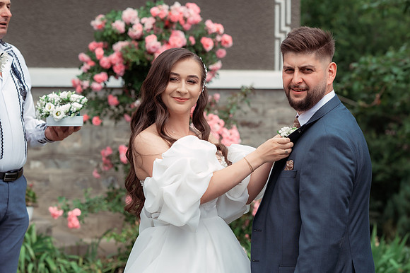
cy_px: 150
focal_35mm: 96
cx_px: 233
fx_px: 1097
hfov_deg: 21.2
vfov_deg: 14.2
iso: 250
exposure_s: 1/800
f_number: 4.5
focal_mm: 85
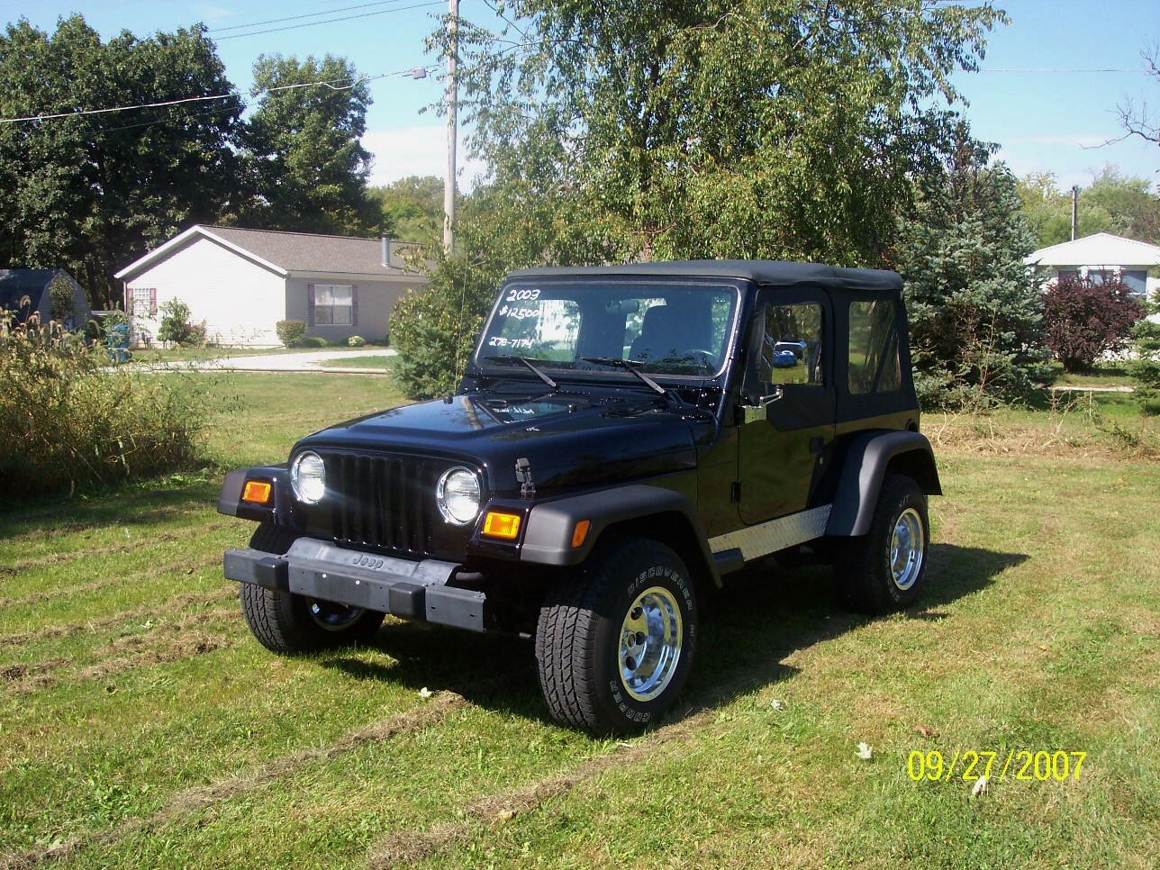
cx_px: 580
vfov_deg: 37.7
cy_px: 435
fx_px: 1273
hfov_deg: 49.0
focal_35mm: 38
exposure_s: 1/350
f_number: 4.8
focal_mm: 8
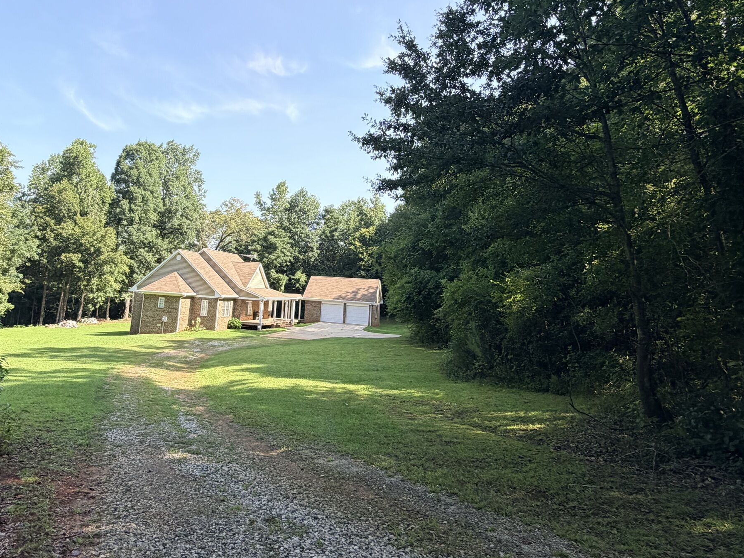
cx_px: 311
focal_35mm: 24
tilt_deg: +7.3
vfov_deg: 56.0
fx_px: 516
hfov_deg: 71.1
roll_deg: -3.6
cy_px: 203
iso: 40
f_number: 2.2
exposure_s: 1/518
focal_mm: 2.22
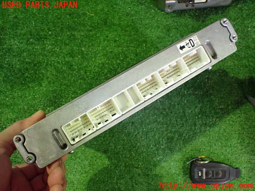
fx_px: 221
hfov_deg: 60.0
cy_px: 96
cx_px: 128
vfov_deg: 46.8
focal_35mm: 30
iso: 800
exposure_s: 1/40
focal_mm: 5.4
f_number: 2.3
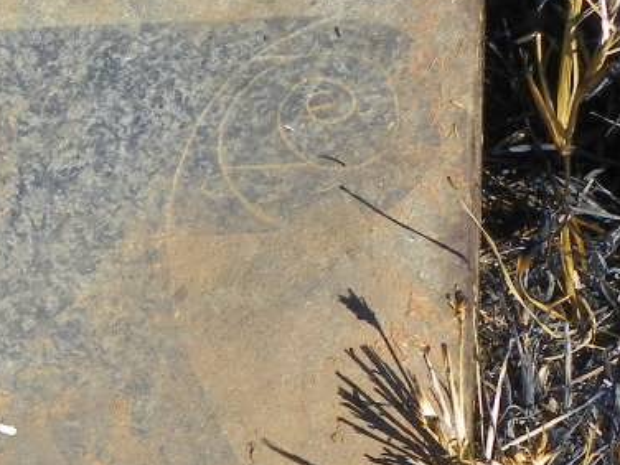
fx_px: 5266
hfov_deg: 6.7
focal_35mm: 294
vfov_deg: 5.0
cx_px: -287
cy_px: 457
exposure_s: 1/200
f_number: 4.5
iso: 64
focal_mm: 16.4
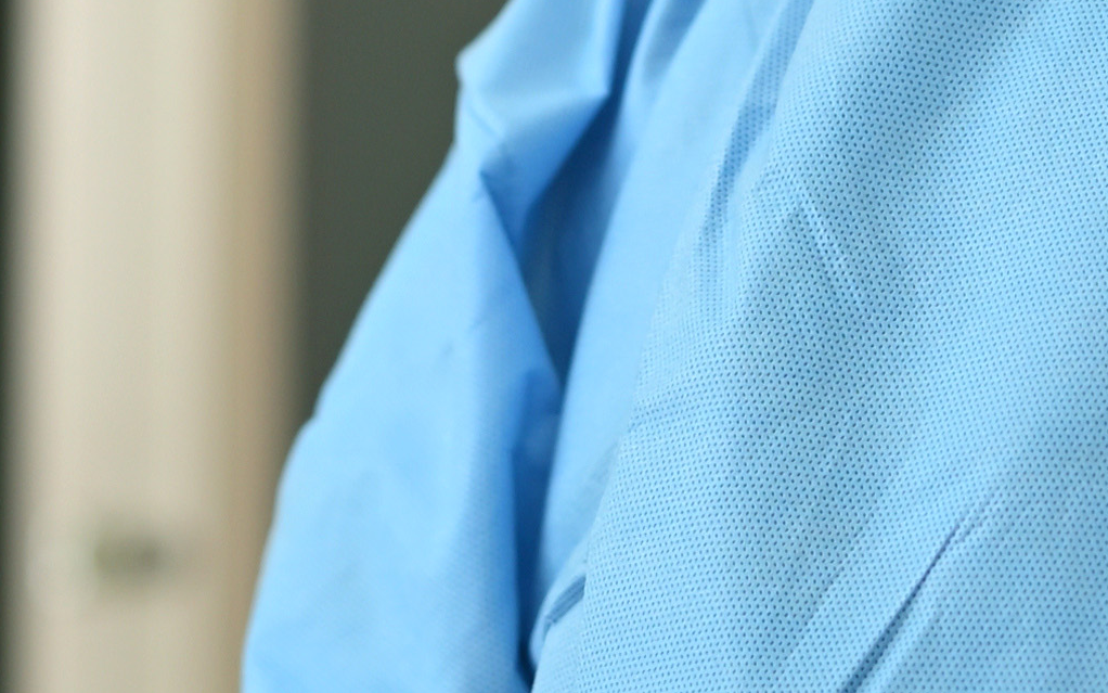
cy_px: -180
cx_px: 837
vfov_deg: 4.4
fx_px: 9060
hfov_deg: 7.0
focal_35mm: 300
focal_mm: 50
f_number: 2
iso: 125
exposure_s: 1/125
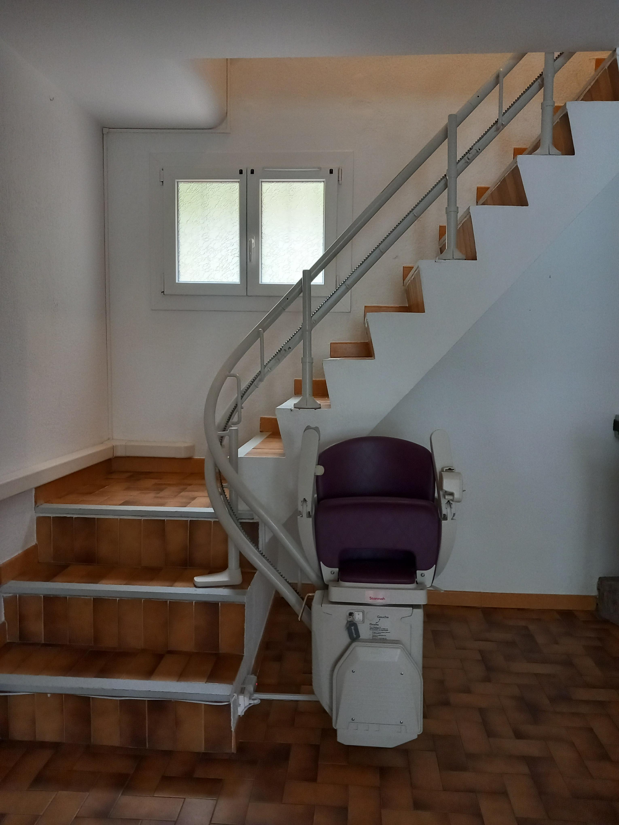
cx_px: 310
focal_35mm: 27
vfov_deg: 65.3
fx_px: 644
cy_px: 412
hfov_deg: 51.4
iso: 400
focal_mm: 4
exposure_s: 1/25
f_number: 1.8
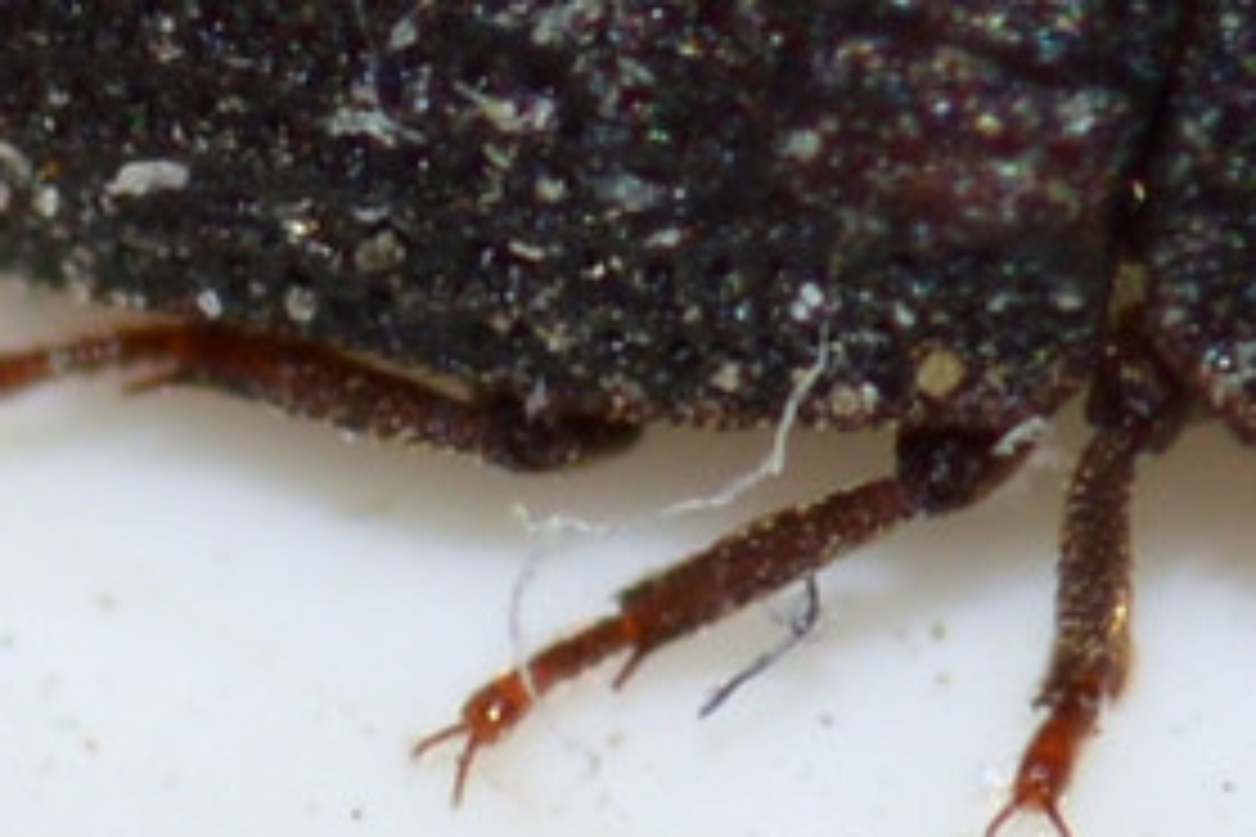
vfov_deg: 2.7
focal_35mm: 516
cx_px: 1058
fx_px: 18001
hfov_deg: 4.0
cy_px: 108
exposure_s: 1/200
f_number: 18
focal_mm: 100
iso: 100
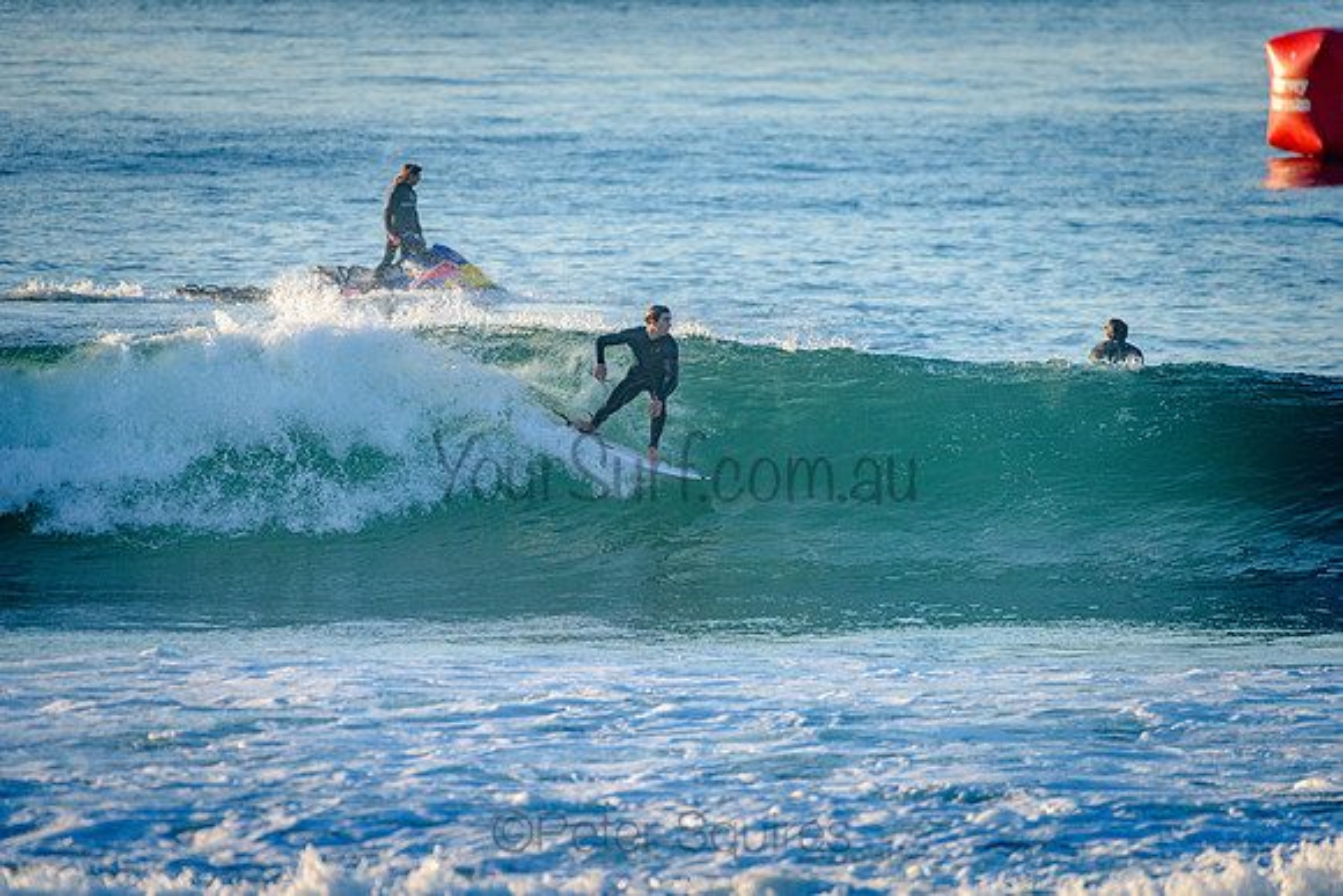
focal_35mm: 500
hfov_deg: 4.1
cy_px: 448
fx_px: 18656
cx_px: 672
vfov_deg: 2.8
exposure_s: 1/2000
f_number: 5.6
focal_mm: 500
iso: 560
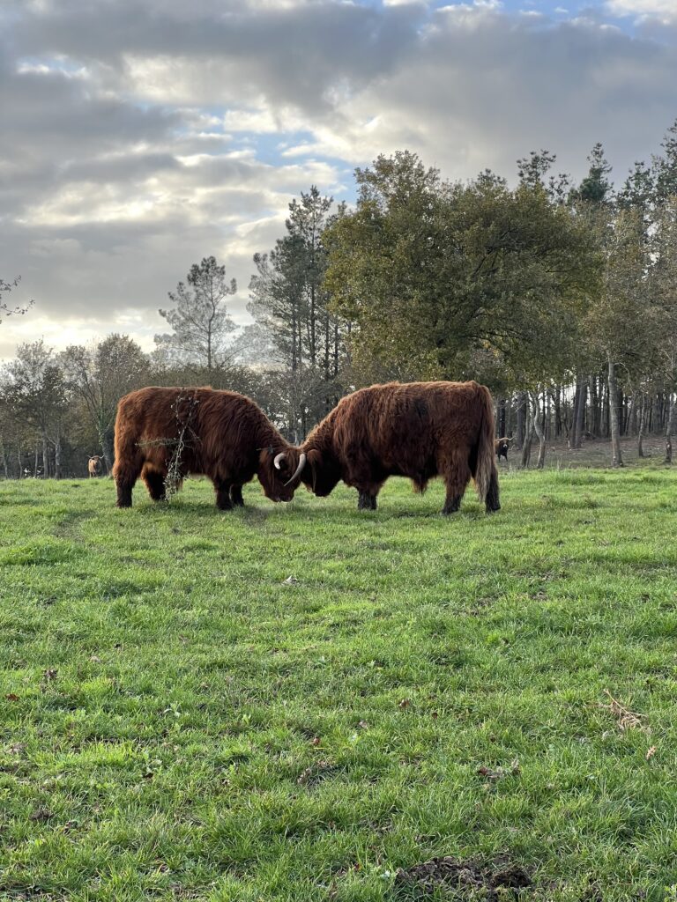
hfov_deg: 19.1
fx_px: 2008
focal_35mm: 77
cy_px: 451
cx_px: 338
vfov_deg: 25.3
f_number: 2.8
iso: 40
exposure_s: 1/99
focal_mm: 9
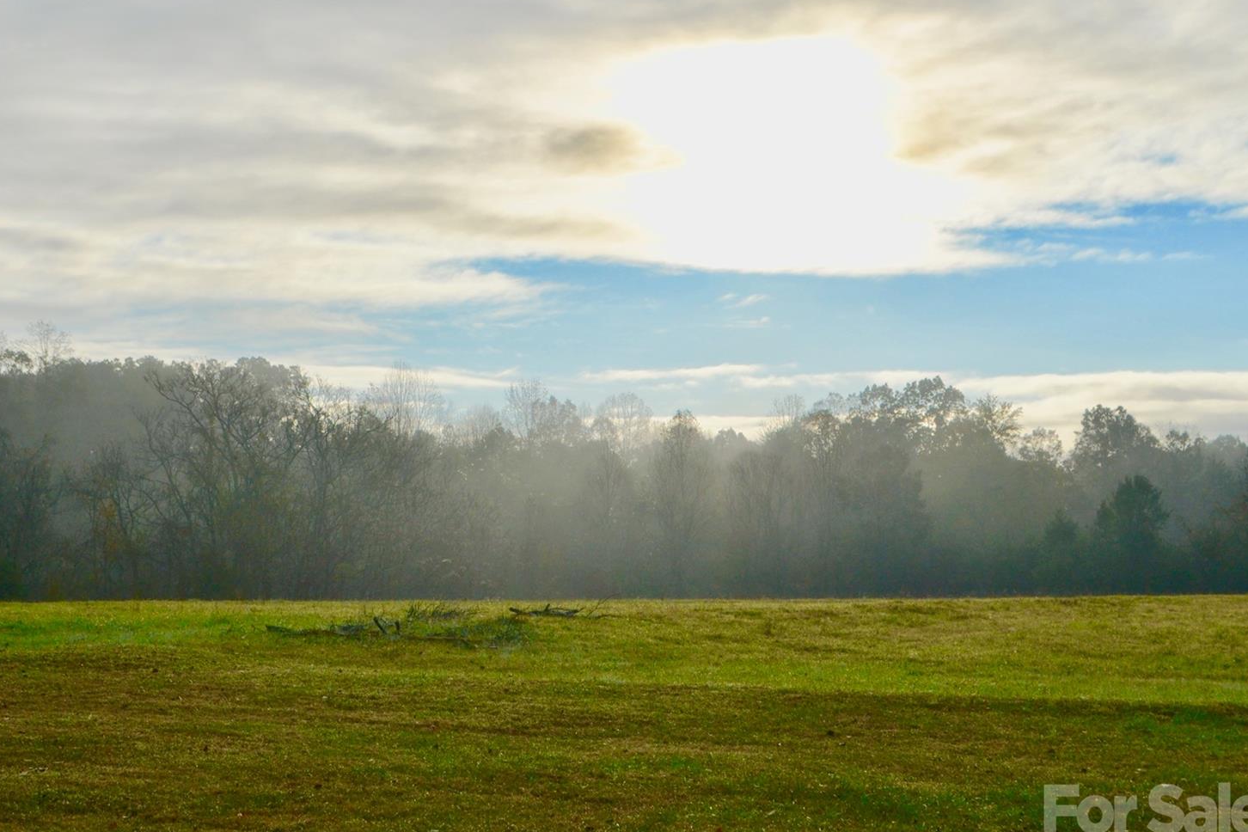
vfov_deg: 24.6
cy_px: 360
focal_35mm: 55
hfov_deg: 36.0
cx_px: 447
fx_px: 1907
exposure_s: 1/400
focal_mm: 26
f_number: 10
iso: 100
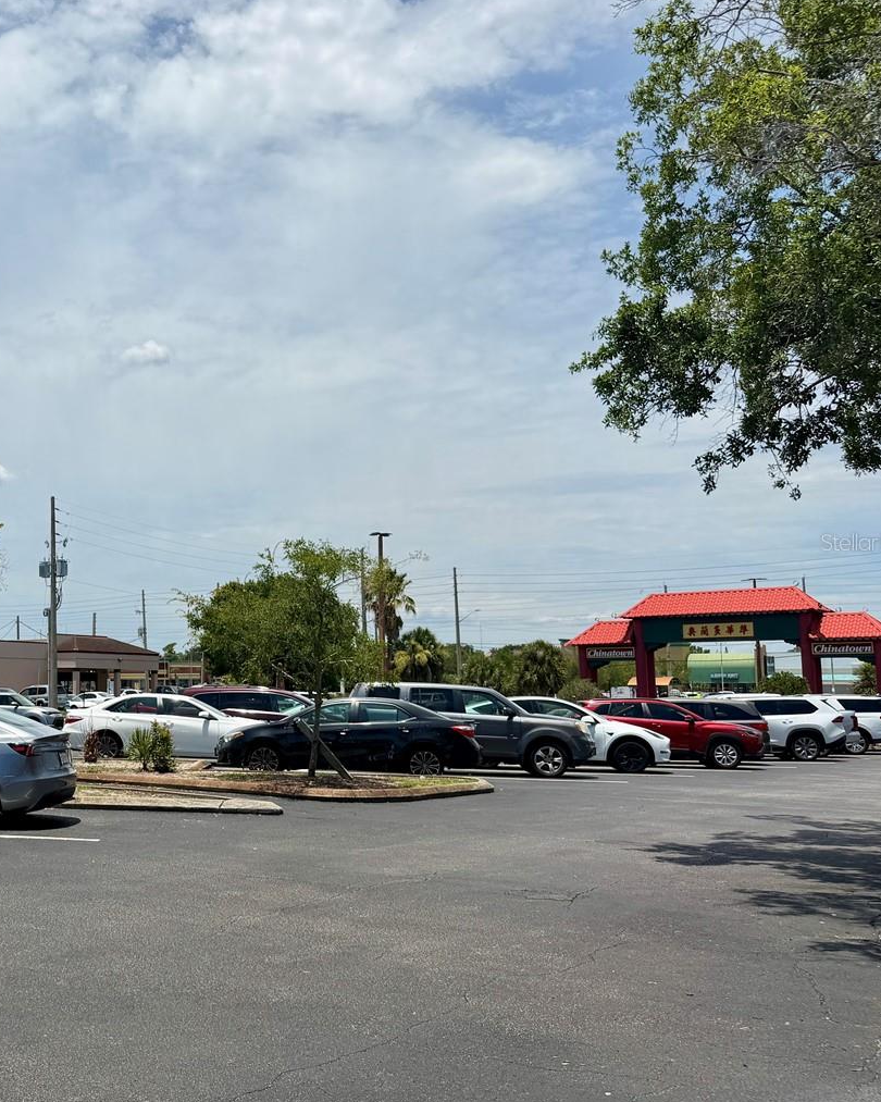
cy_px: 542
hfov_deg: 37.0
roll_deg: +0.1
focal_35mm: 37
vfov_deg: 49.1
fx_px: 1206
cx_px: 53
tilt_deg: +6.6
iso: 80
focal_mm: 6.76
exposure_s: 1/7353
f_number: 1.78
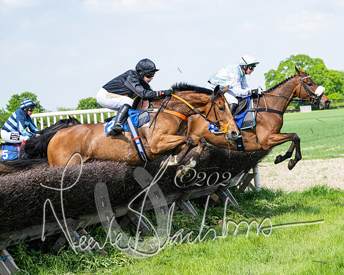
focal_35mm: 101
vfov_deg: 15.2
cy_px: 162
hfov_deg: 18.9
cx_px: 264
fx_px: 1028
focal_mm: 70
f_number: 4
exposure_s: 1/3200
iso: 400
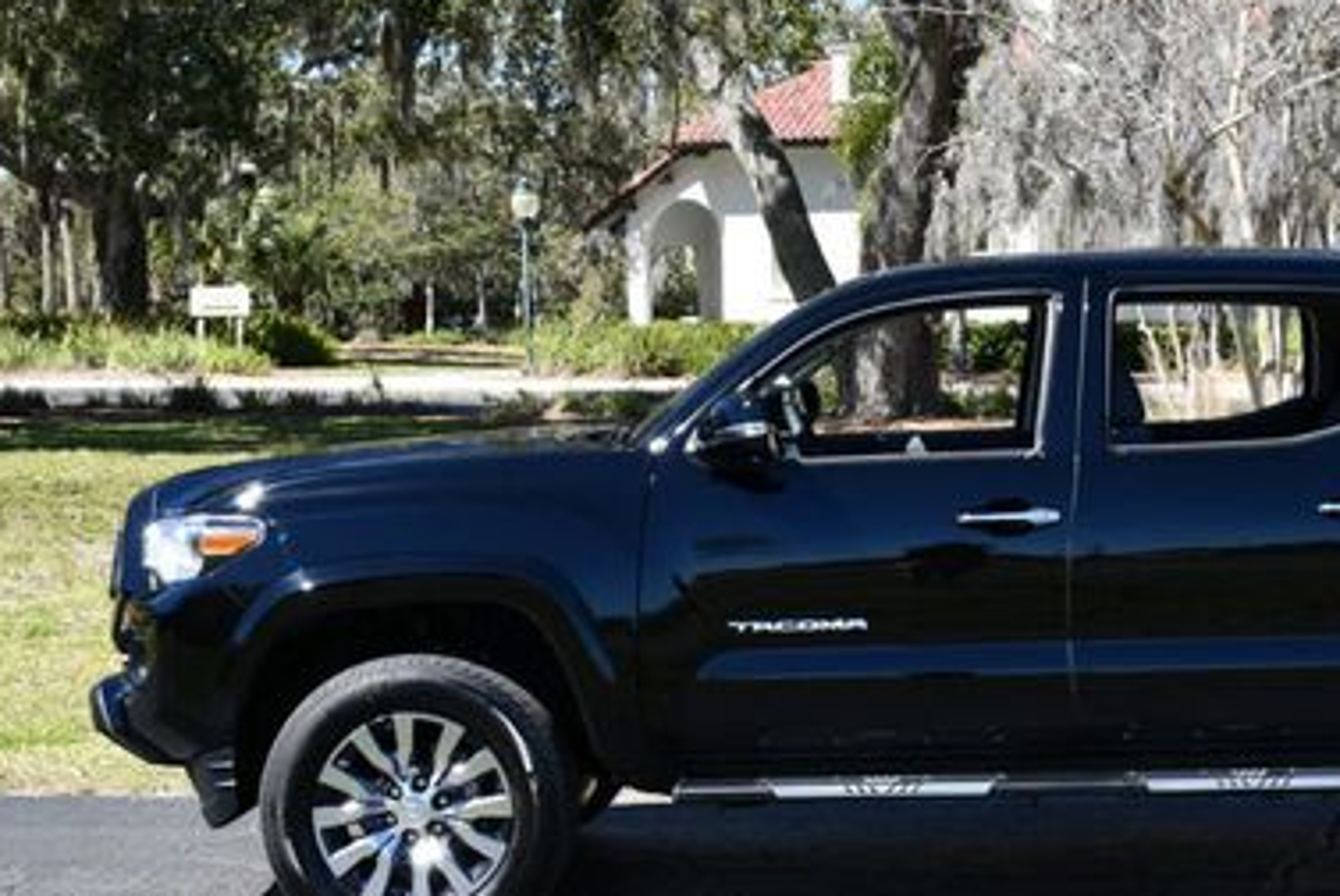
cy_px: 372
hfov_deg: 25.5
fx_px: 2905
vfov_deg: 17.5
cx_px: 1095
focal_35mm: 78
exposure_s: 1/250
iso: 160
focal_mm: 23
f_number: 8
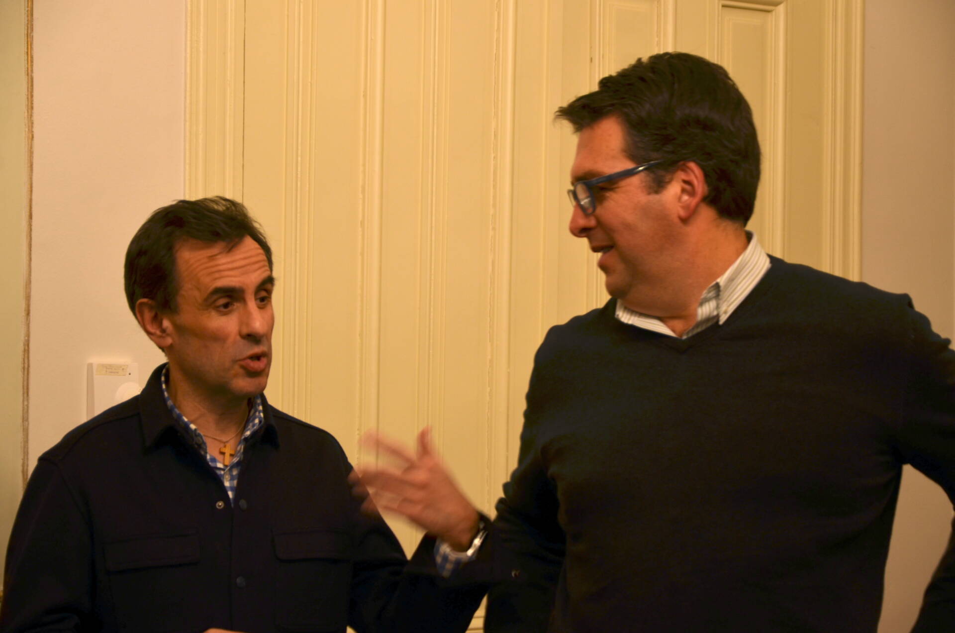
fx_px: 2780
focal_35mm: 105
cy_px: 316
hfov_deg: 19.5
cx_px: 478
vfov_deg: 13.0
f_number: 5.3
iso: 200
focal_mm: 70
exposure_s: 1/30
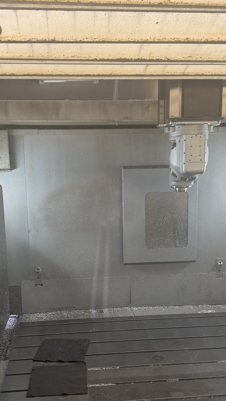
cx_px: 103
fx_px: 415
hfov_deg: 30.4
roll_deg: +0.9
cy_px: 231
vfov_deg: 51.4
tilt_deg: -9.1
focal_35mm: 39
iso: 160
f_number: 1.78
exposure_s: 1/60
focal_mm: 6.76
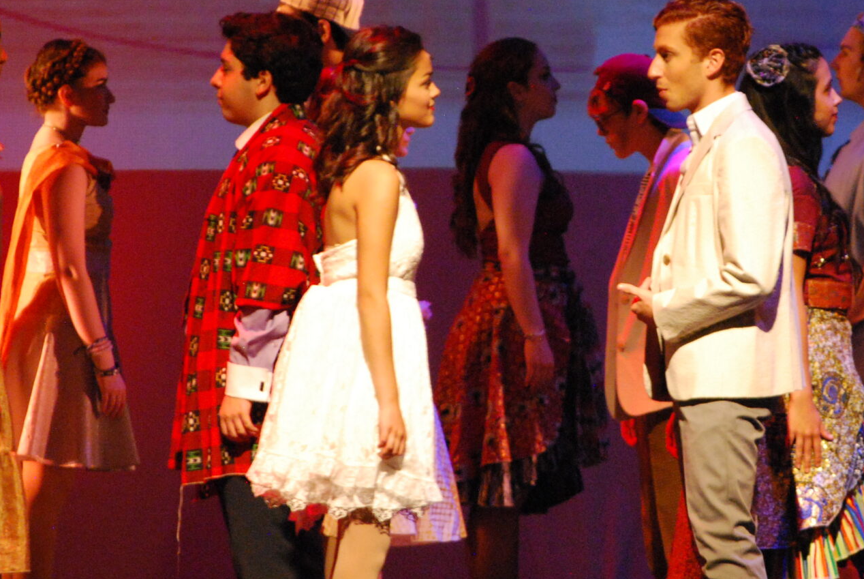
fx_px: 10549
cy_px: 253
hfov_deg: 4.7
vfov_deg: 3.1
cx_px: 561
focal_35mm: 439
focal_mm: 145
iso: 1600
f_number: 5.3
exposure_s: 1/25
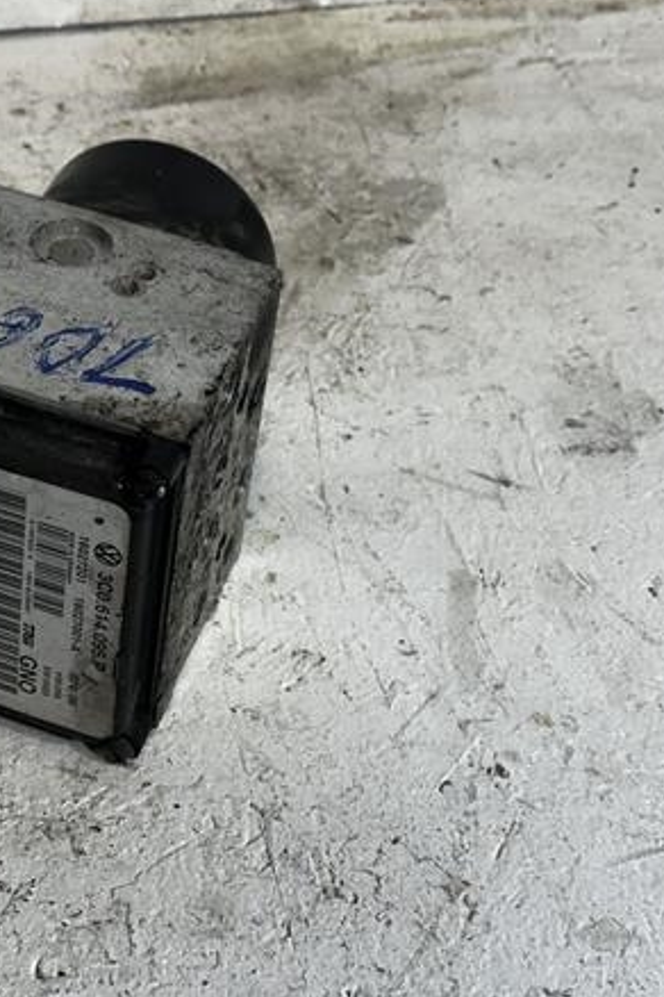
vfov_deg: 27.7
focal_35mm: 73
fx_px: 2020
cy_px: 494
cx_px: 43
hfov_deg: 18.3
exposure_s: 1/100
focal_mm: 6.86
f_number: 1.78
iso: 50
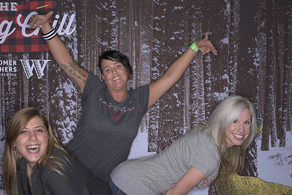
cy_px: 109
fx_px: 349
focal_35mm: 43
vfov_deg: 31.2
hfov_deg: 45.4
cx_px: 135
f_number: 11
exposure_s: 1/250
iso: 64
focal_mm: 35
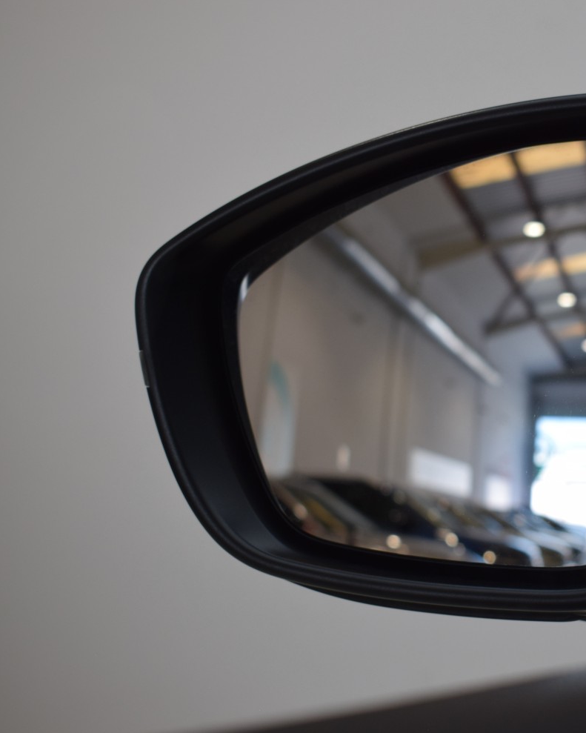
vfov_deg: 25.5
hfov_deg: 20.1
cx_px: 542
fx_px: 1620
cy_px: 370
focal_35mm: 75
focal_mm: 35
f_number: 6.3
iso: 400
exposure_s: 1/160
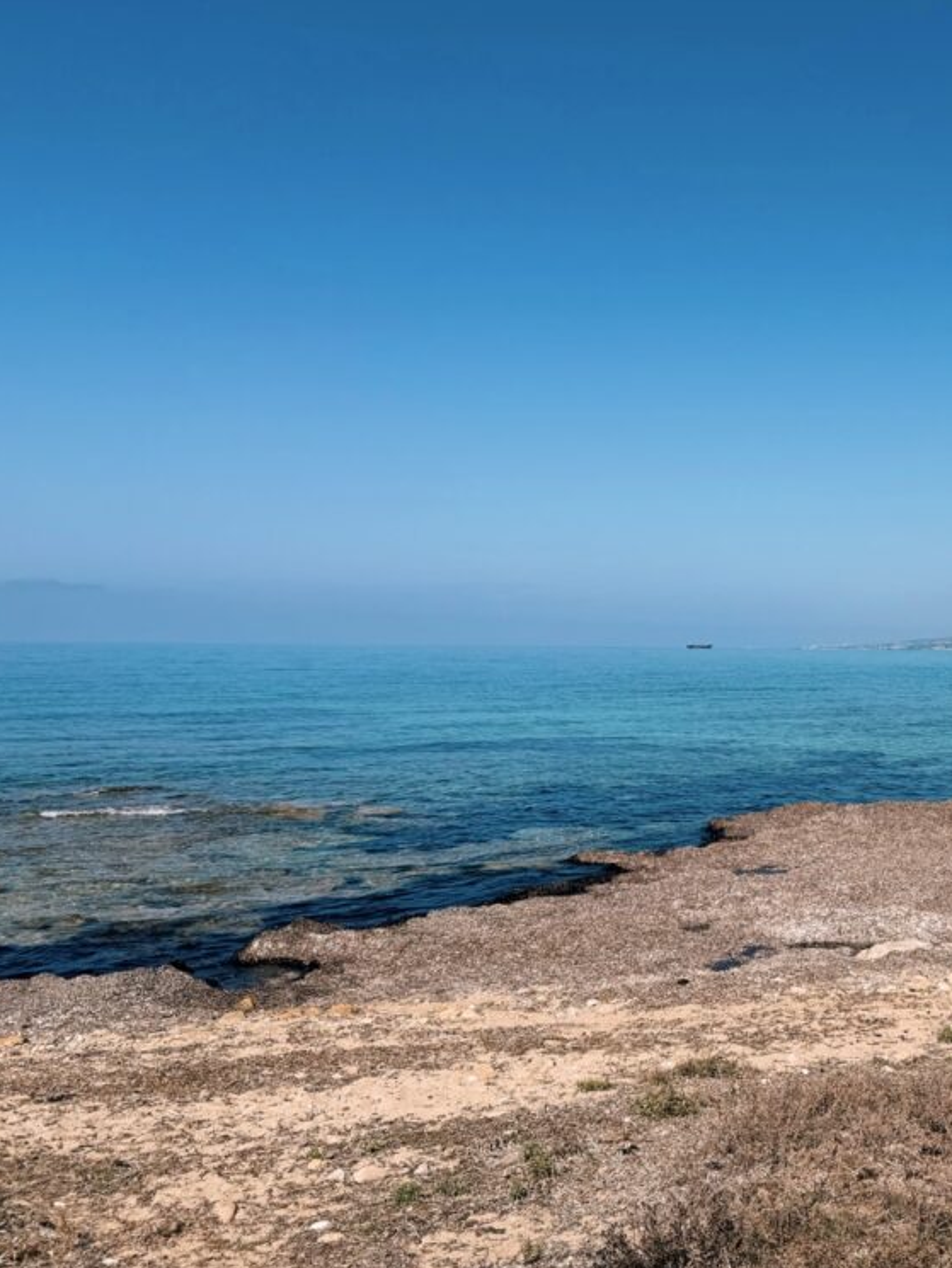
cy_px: 650
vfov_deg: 55.3
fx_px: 1210
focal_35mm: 33
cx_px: 836
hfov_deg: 40.1
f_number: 1.78
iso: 80
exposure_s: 1/9091
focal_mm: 6.76
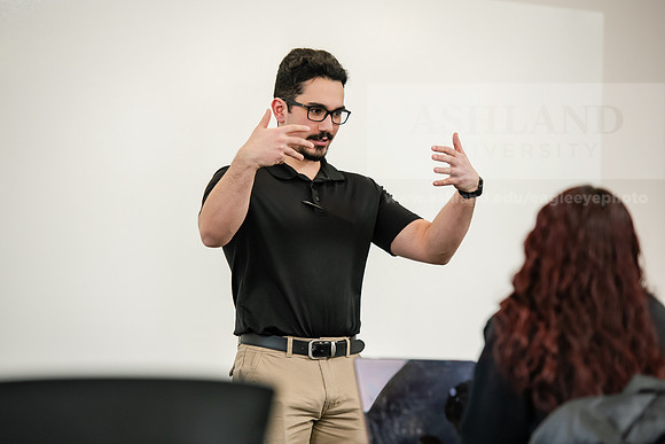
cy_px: 222
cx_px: 332
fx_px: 2771
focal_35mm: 150
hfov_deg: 13.7
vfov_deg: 9.2
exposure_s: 1/200
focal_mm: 150
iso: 1000
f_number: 3.5
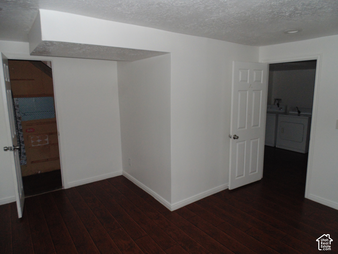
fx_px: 215
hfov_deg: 76.4
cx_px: 169
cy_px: 127
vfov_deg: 61.1
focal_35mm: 22
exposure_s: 1/30
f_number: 3.1
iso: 200
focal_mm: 4
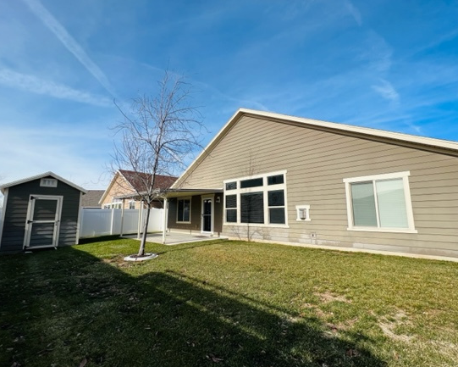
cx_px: 233
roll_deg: +0.6
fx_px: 203
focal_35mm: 15
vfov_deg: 84.1
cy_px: 183
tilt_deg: +8.9
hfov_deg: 96.8
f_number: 1.8
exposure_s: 1/1946
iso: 32
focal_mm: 1.57
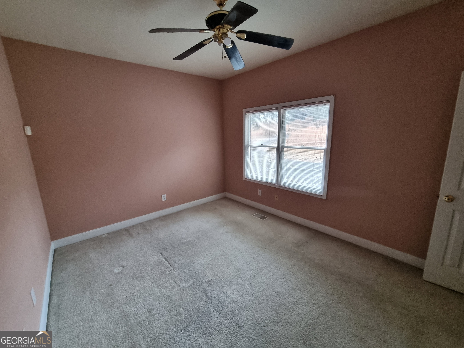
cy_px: 174
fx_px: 174
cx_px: 232
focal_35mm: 13
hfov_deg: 106.2
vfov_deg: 89.9
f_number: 2.2
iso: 320
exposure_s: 1/40
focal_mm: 2.2
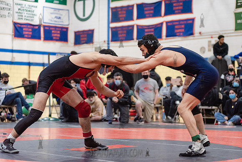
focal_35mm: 80
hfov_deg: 25.4
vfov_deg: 17.1
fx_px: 538
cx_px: 121
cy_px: 81
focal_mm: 80
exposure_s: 1/400
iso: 4000
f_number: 3.5
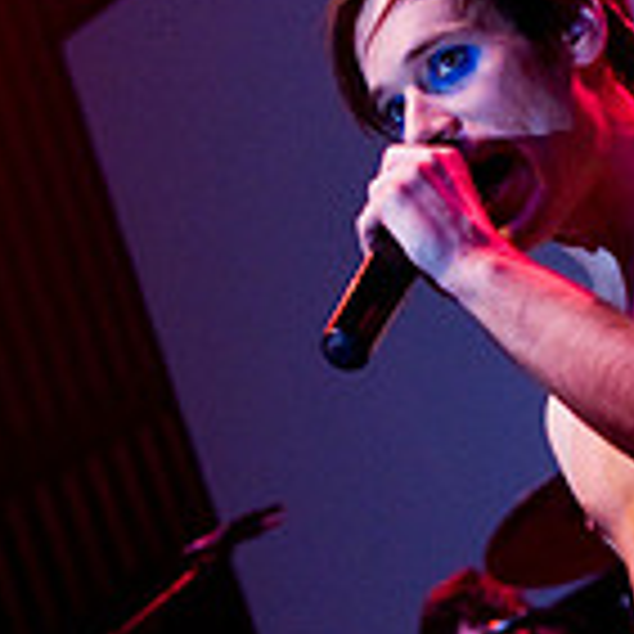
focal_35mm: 210
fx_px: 4351
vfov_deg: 8.3
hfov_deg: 8.3
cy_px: 510
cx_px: 153
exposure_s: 1/125
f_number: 2.8
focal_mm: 40
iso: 640
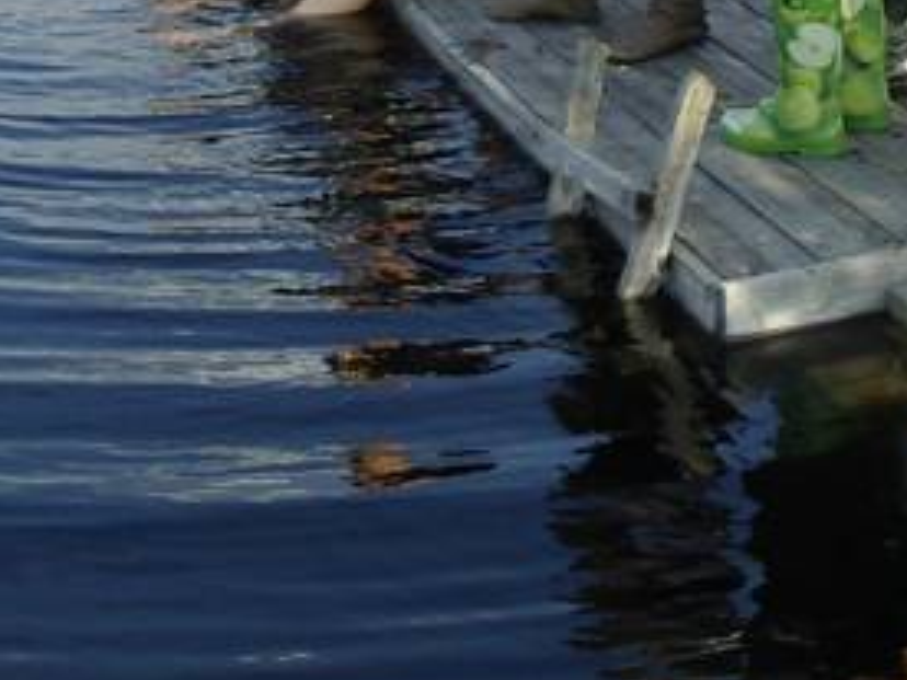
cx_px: 937
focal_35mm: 110
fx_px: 2882
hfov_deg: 17.4
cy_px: -187
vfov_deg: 13.0
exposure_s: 1/200
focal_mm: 5.8
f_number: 4.8
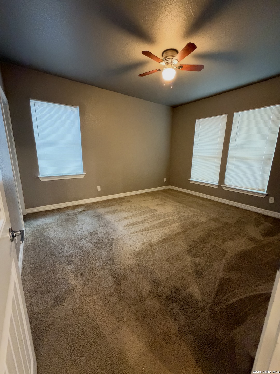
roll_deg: -1.5
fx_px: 151
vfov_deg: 102.1
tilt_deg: -12.5
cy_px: 187
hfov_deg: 85.7
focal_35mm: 14
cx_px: 140
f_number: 2.2
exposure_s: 1/60
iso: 1000
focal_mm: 2.22
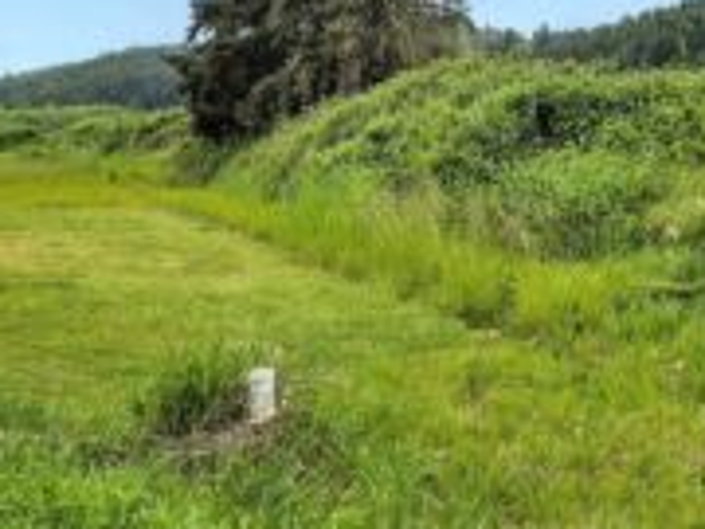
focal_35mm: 51
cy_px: 114
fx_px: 1039
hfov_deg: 37.4
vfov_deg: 28.0
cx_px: 407
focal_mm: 6.3
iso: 12
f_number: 1.7
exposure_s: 1/989
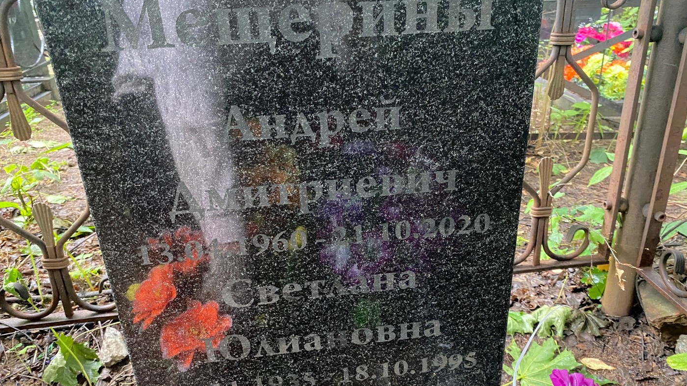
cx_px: 345
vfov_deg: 40.2
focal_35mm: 29
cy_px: 195
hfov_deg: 66.1
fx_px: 528
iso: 640
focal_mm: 4.25
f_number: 1.8
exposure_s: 1/32
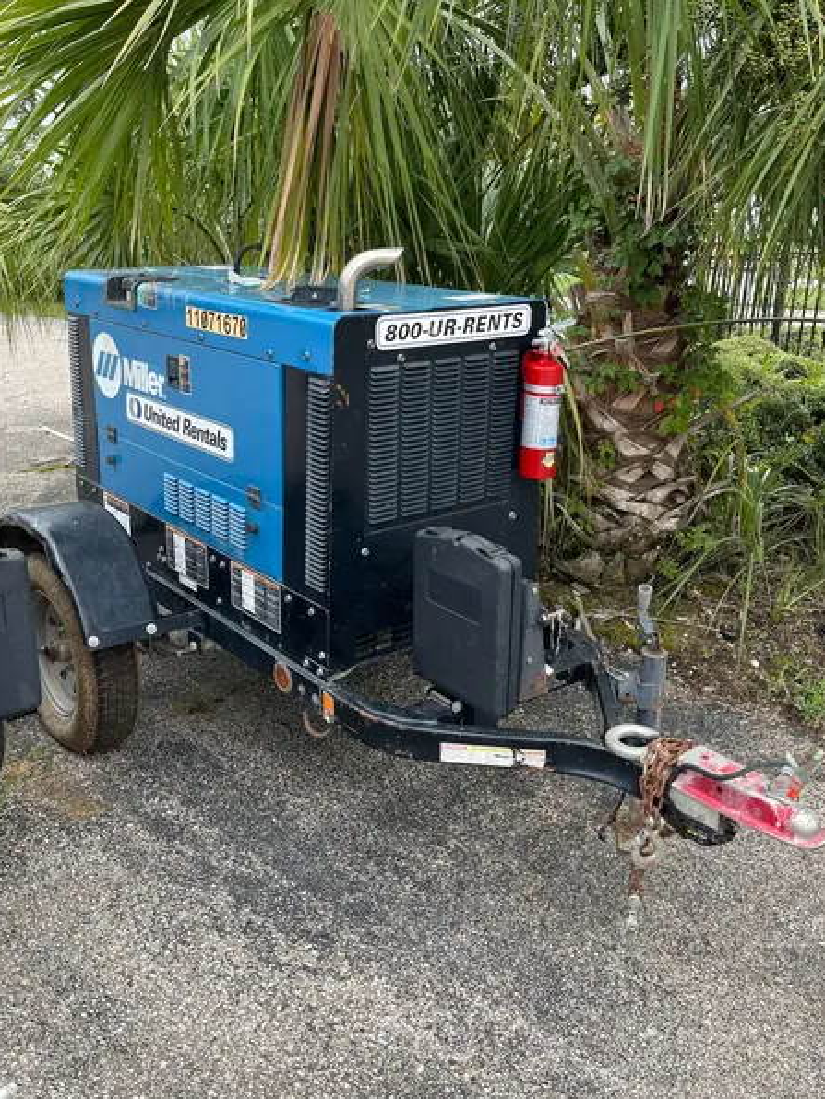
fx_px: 1017
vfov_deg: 56.8
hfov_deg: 44.1
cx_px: 384
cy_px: 514
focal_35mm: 32
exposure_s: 1/220
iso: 40
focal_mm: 5.1
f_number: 1.6
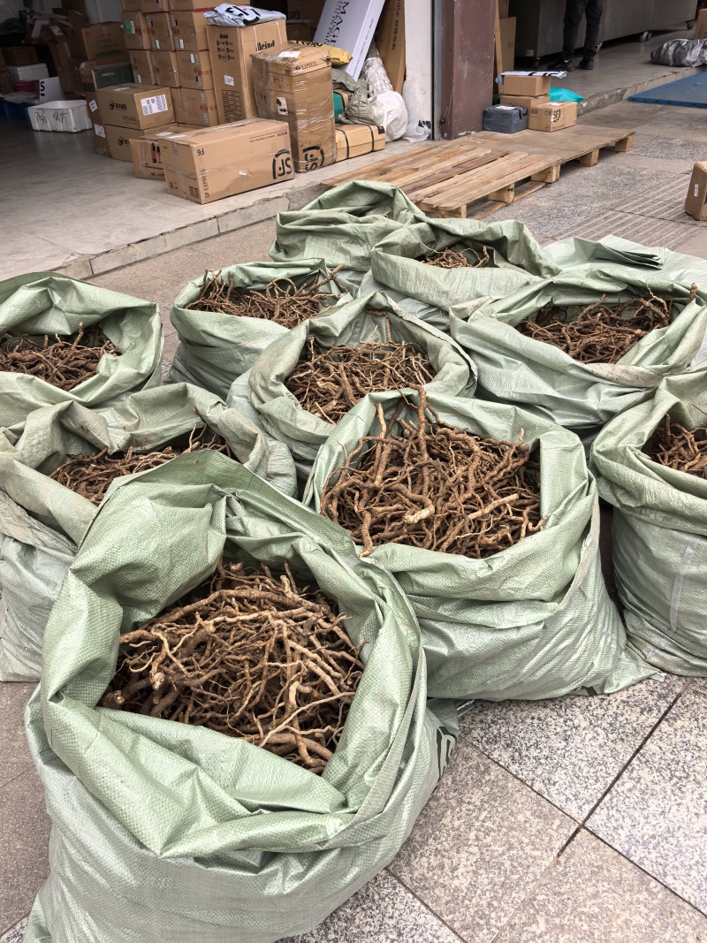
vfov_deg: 65.3
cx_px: 354
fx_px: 735
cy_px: 472
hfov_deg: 51.3
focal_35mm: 27
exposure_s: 1/2481
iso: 640
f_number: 2
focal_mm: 6.98
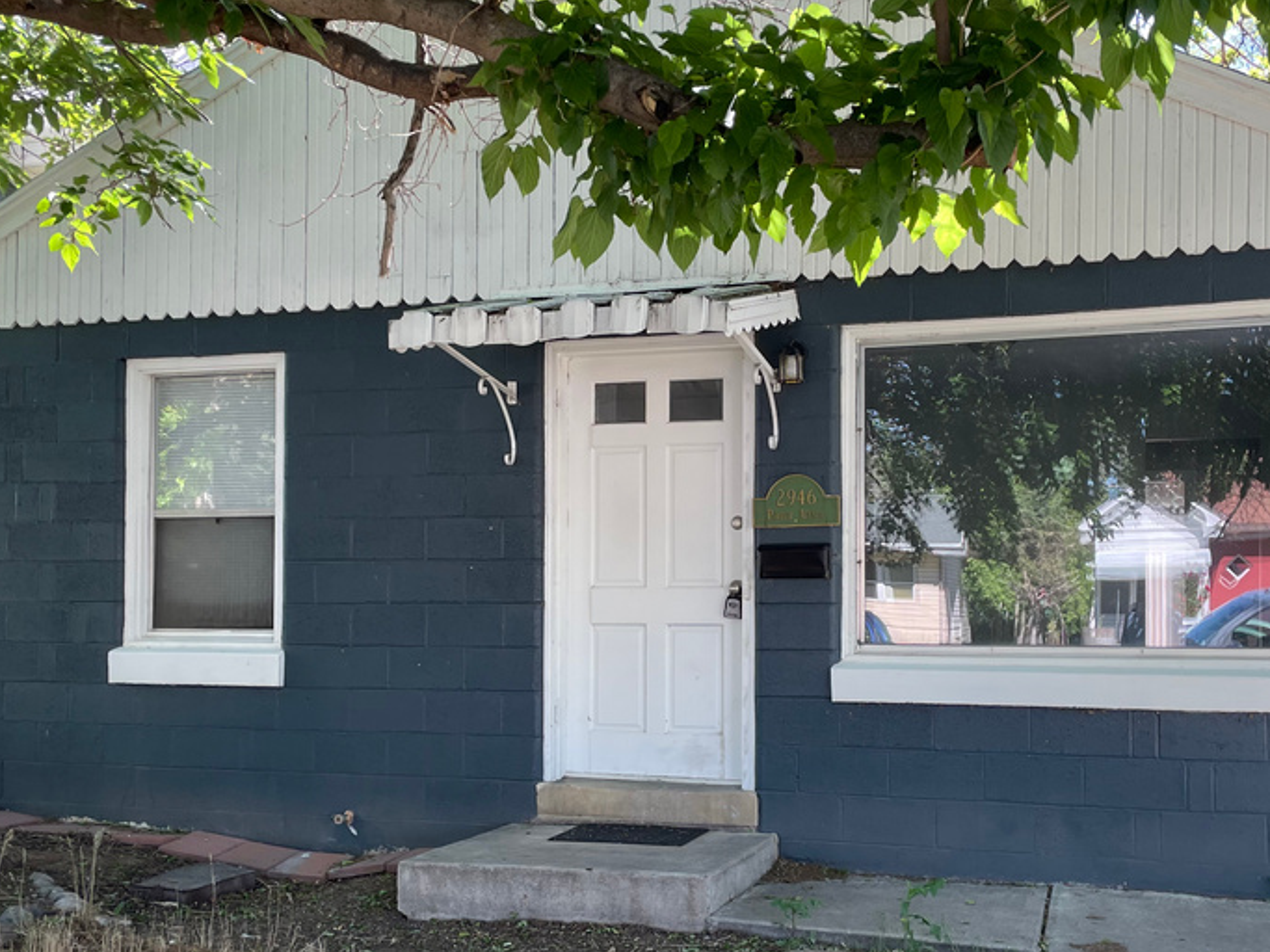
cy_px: 576
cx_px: 673
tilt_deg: +0.6
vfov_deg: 36.7
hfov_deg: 47.8
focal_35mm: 39
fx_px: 1431
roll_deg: +1.3
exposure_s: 1/179
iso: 32
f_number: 1.6
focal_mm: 4.2
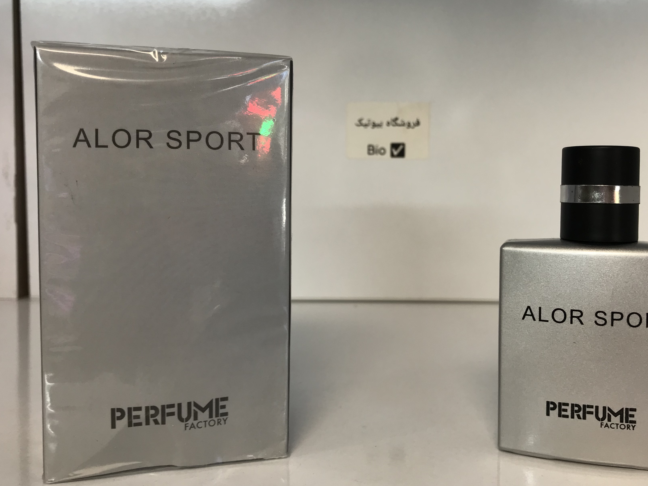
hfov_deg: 52.4
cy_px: 210
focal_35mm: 35
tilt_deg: -3.0
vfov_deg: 40.6
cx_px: 370
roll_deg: -0.9
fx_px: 655
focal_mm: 3.99
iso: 25
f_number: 1.8
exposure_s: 1/100
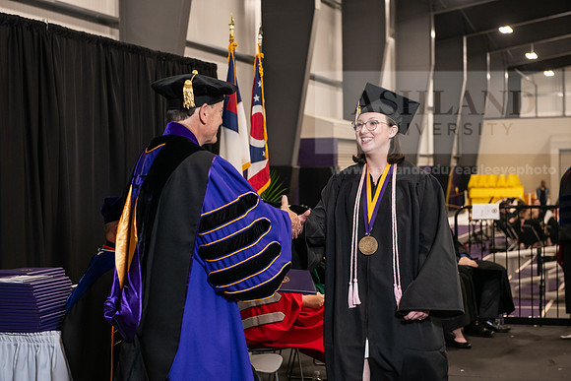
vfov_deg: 19.5
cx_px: 286
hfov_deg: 28.8
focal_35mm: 70
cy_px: 190
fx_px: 1110
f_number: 5
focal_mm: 70
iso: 2000
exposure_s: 1/125
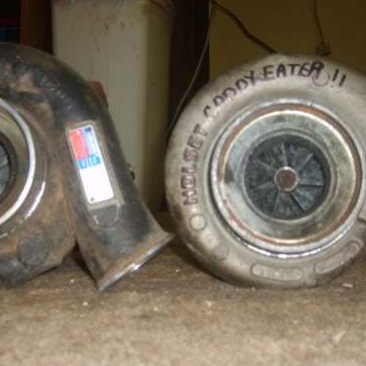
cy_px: 169
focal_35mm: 54
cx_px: 156
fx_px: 646
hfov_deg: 31.6
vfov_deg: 31.6
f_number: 2.8
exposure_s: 1/45
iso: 100
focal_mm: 5.8
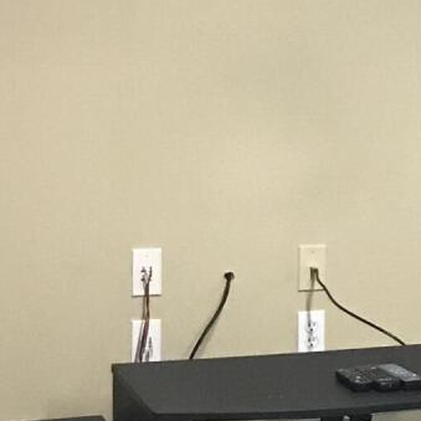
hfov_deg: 11.6
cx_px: 554
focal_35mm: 146
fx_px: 2009
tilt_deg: -6.8
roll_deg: -1.8
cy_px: 190
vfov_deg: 12.0
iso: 64
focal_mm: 3.99
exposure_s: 1/15
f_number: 1.8
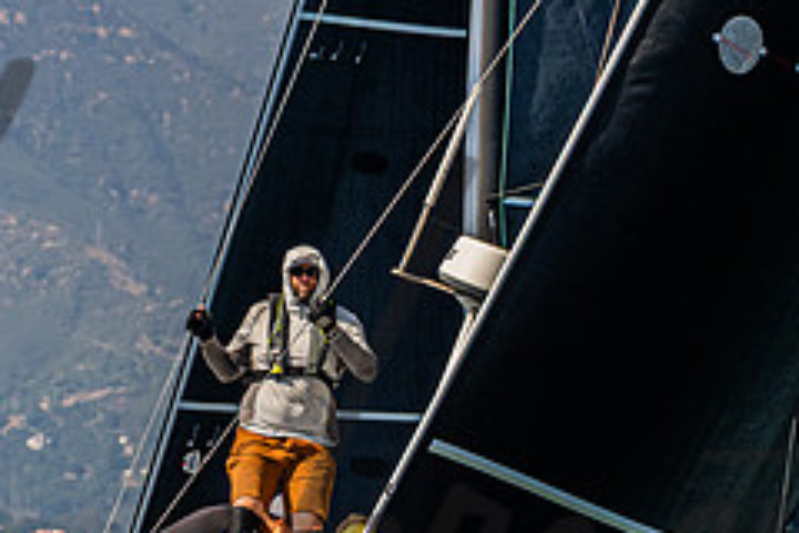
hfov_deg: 4.1
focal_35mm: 502
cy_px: 550
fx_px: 11141
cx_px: 262
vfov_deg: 2.7
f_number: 8
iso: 500
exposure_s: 1/2500
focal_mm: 155
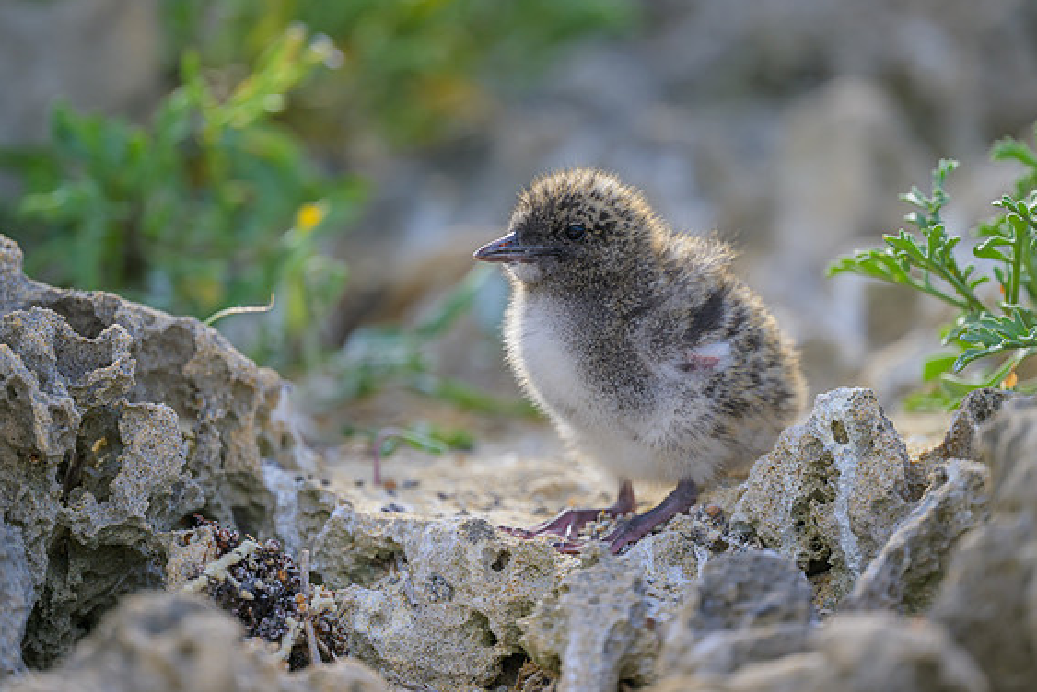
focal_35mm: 523
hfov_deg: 3.9
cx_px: 563
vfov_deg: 2.6
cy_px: 296
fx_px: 15072
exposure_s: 1/2500
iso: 400
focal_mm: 400
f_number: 2.8
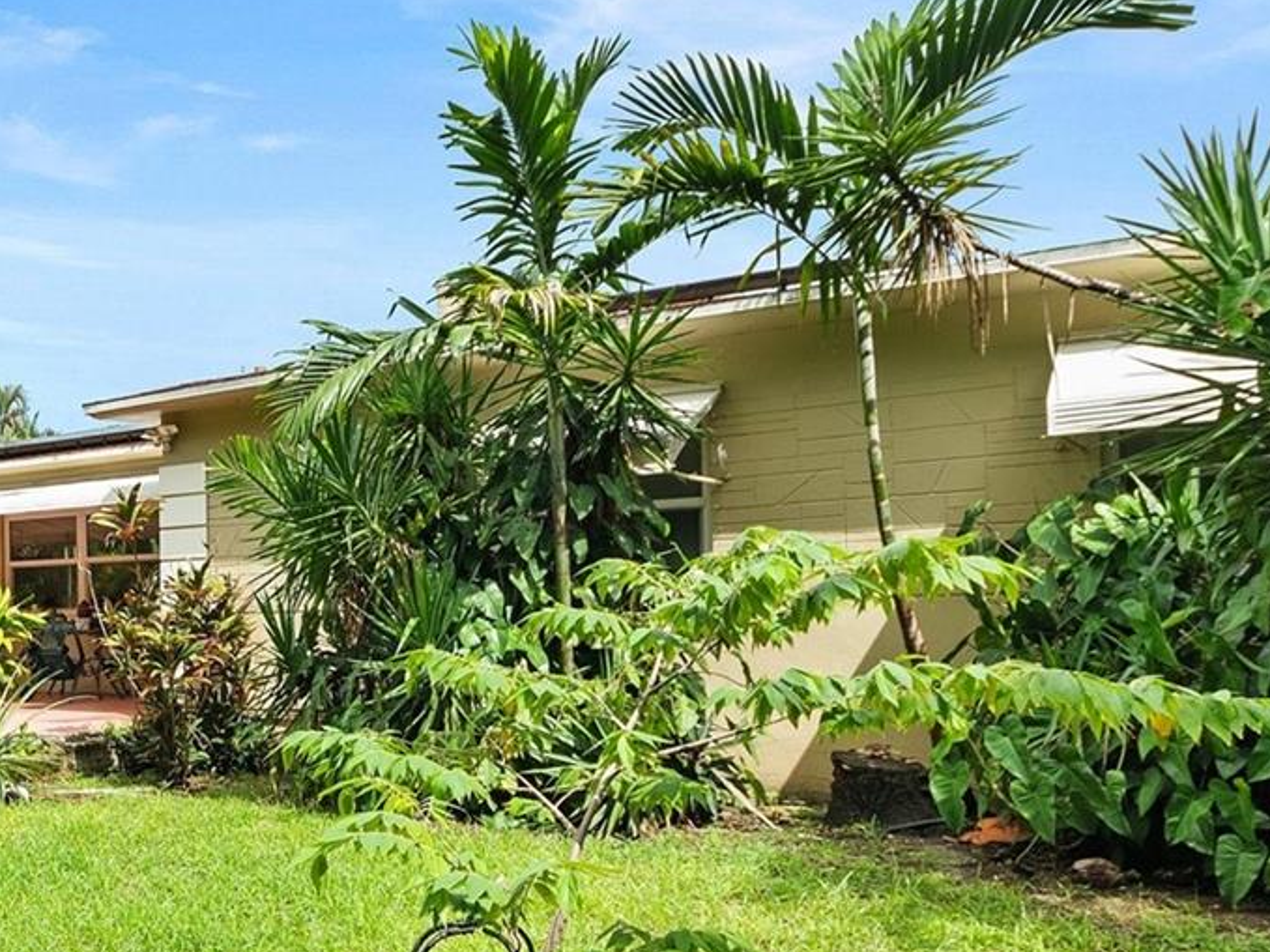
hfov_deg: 46.8
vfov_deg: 41.3
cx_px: 54
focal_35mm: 34
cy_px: 628
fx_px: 1247
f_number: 8
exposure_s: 1/320
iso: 200
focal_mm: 10
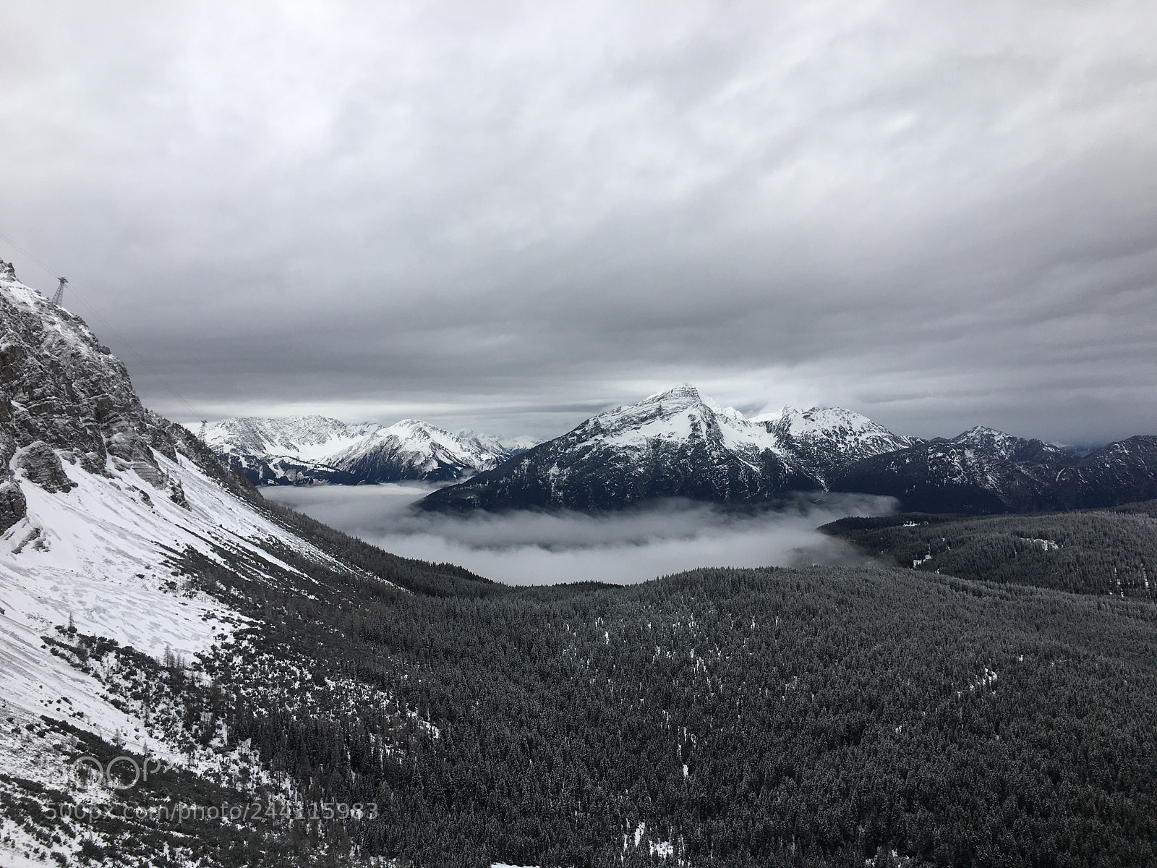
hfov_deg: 61.7
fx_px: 969
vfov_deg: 48.2
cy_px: 434
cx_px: 578
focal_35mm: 29
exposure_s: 1/1166
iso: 25
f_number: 2.2
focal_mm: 4.15
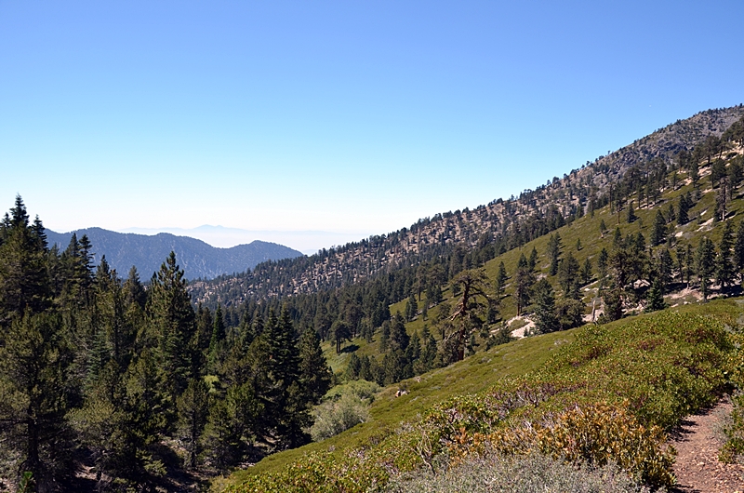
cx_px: 372
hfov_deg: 59.6
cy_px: 246
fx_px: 650
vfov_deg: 41.5
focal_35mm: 32
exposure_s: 1/320
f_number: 7.1
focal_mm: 21
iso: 100
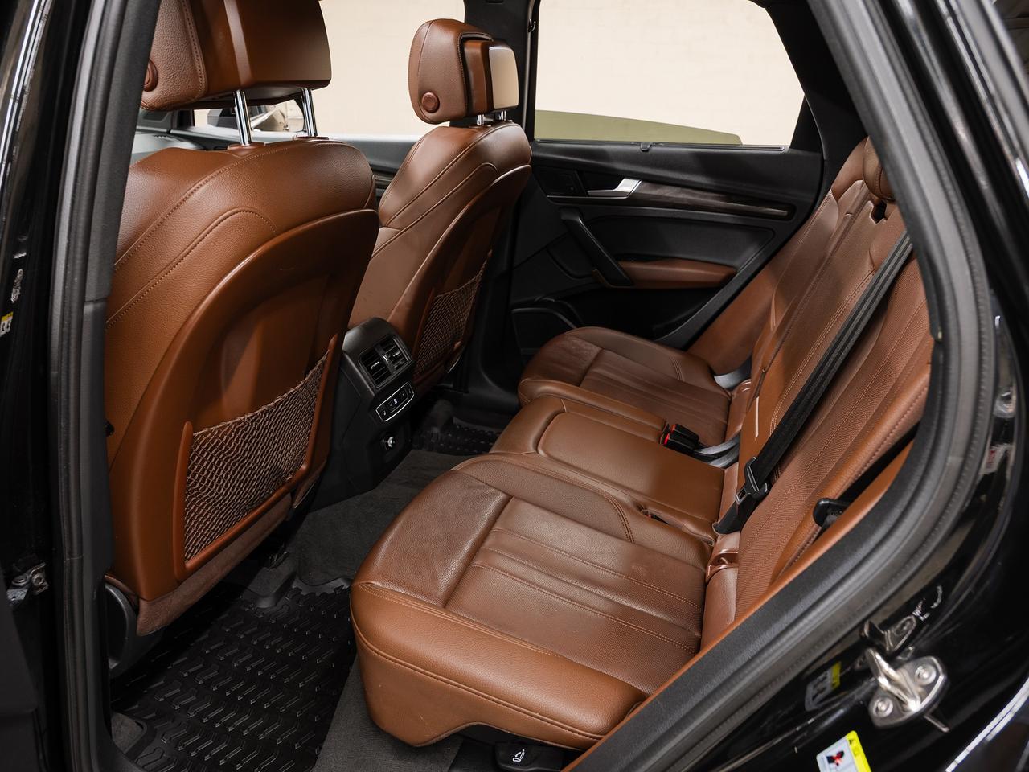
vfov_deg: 53.1
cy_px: 386
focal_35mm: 26
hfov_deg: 67.4
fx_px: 772
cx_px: 514
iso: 100
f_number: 5.6
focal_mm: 24
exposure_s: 1
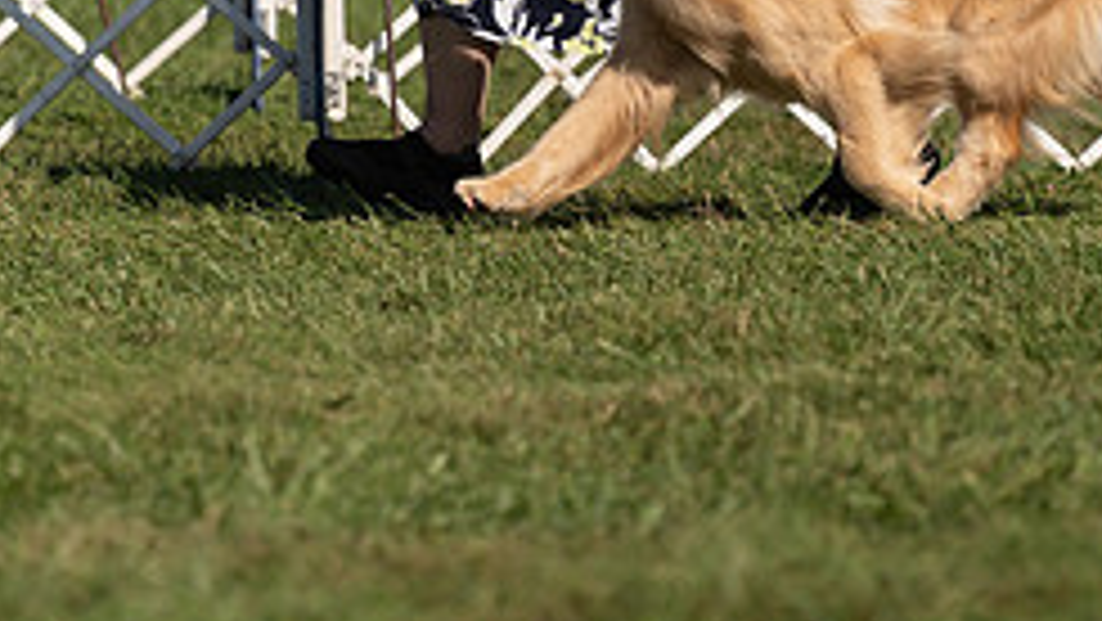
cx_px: 708
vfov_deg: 2.1
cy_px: -243
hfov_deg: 3.7
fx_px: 16895
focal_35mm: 578
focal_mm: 200
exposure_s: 1/2500
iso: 100
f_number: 3.2
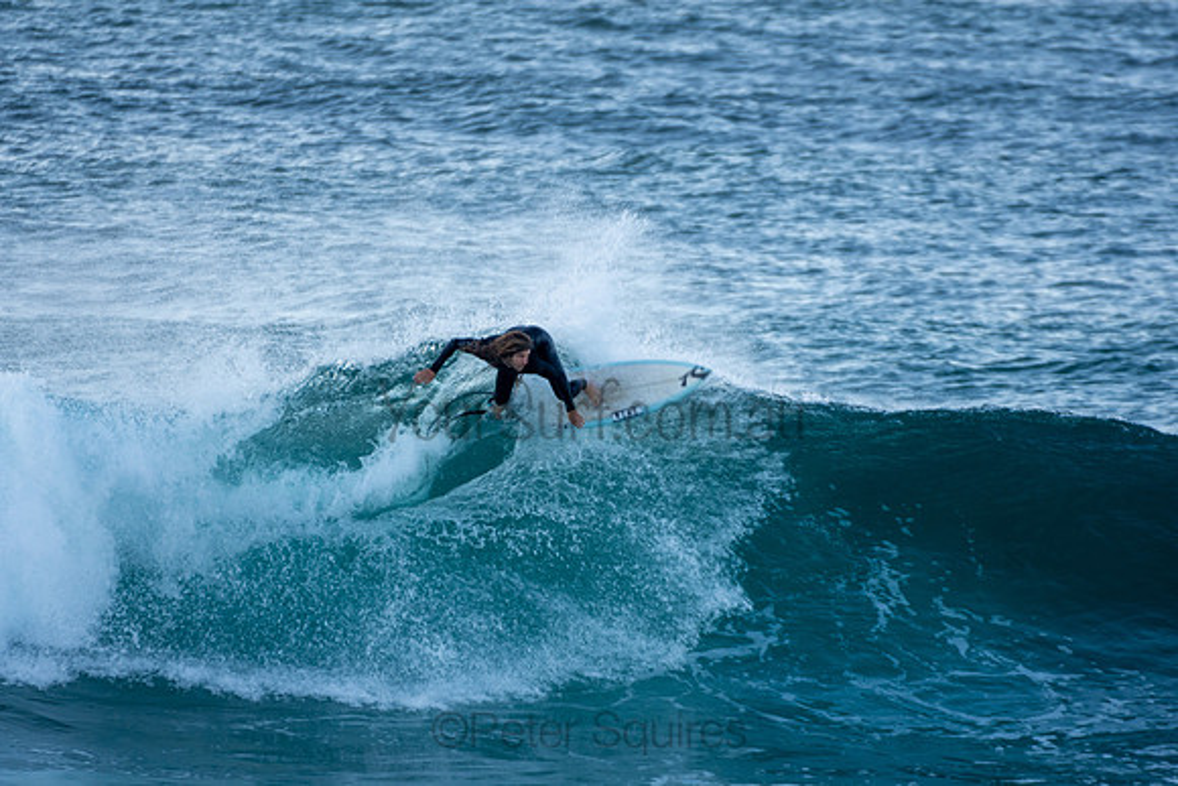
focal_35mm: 750
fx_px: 24546
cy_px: 393
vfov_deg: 1.8
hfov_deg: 2.7
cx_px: 589
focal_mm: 500
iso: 280
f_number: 5.6
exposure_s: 1/250
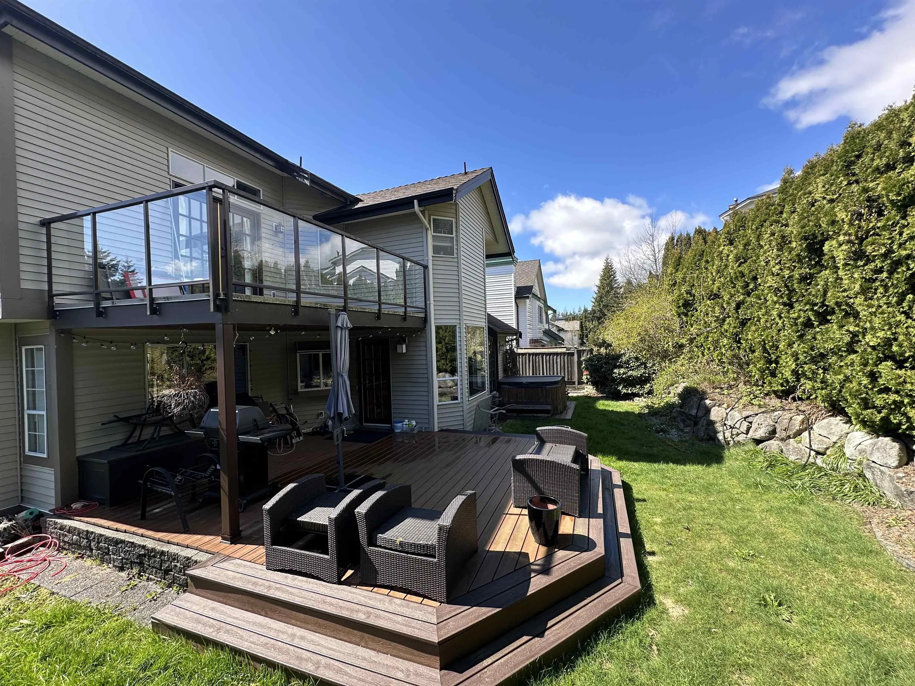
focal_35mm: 14
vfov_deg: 85.7
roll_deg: +1.1
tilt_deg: -0.7
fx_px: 370
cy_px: 343
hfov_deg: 102.1
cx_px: 458
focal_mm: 2.22
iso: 40
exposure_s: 1/537
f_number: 2.2
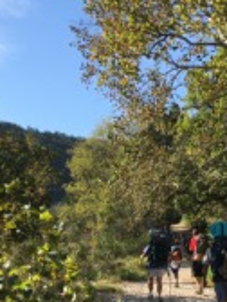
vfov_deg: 29.3
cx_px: 205
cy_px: 280
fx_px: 551
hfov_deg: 22.7
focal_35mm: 63
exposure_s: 1/864
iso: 25
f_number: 2.2
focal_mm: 4.15
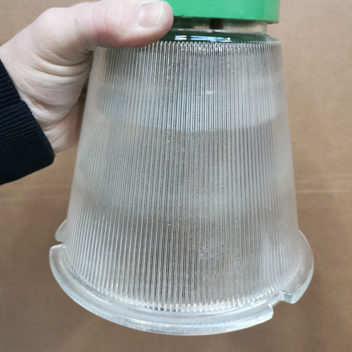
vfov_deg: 50.4
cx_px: 176
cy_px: 123
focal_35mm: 32
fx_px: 368
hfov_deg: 51.1
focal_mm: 5.58
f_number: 1.8
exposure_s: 1/50
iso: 400
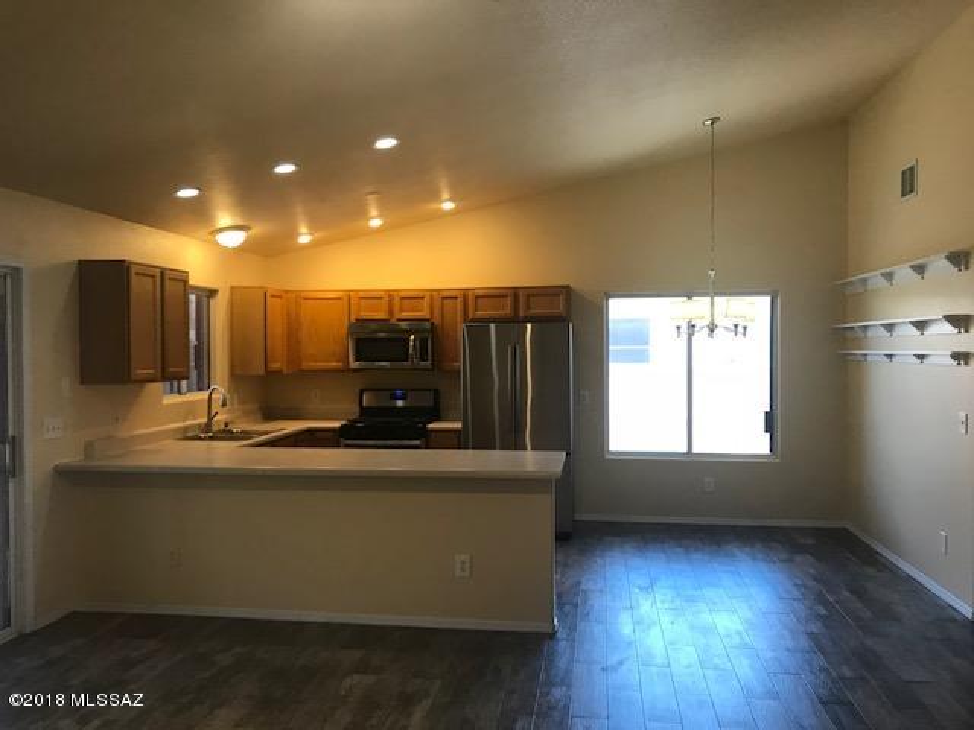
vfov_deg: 49.7
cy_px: 365
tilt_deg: -1.2
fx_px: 788
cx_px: 487
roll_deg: +0.0
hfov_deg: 63.4
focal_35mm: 28
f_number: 1.8
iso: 32
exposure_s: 1/30
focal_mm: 3.99
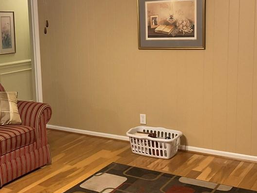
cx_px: 82
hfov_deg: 34.0
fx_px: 416
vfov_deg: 26.1
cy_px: 83
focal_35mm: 56
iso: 200
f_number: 1.8
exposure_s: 1/40
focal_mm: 3
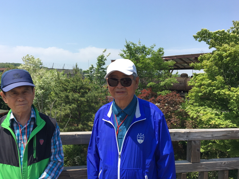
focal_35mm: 33
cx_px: 108
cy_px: 96
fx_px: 228
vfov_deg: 42.9
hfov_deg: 55.3
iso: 25
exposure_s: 1/986
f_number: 2.2
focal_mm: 4.15
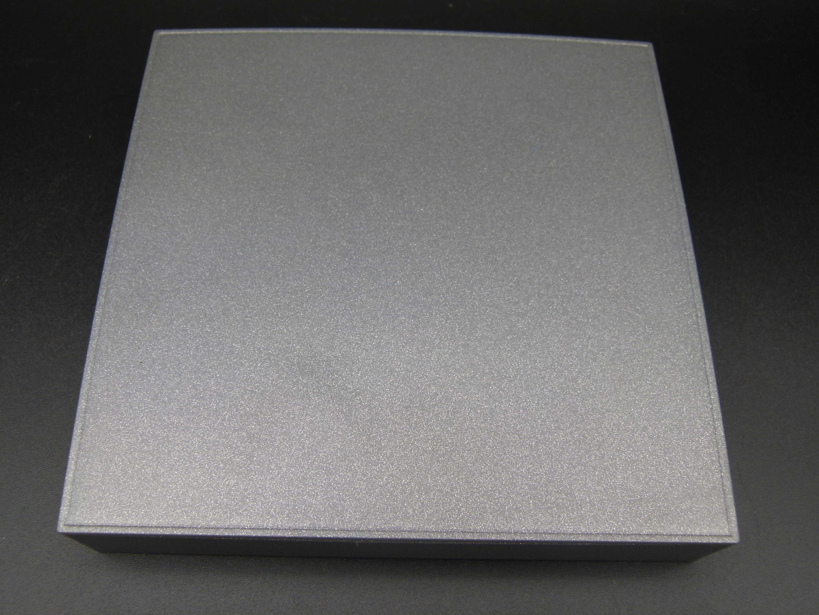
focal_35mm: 35
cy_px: 308
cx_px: 410
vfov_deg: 40.7
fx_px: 828
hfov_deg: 52.6
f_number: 3.1
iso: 100
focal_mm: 6.3
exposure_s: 1/60
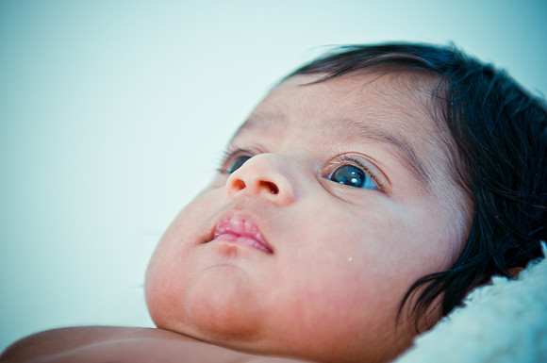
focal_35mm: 105
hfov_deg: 19.5
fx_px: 1593
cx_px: 274
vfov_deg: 13.0
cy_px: 182
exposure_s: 1/80
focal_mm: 70
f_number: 2.8
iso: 100
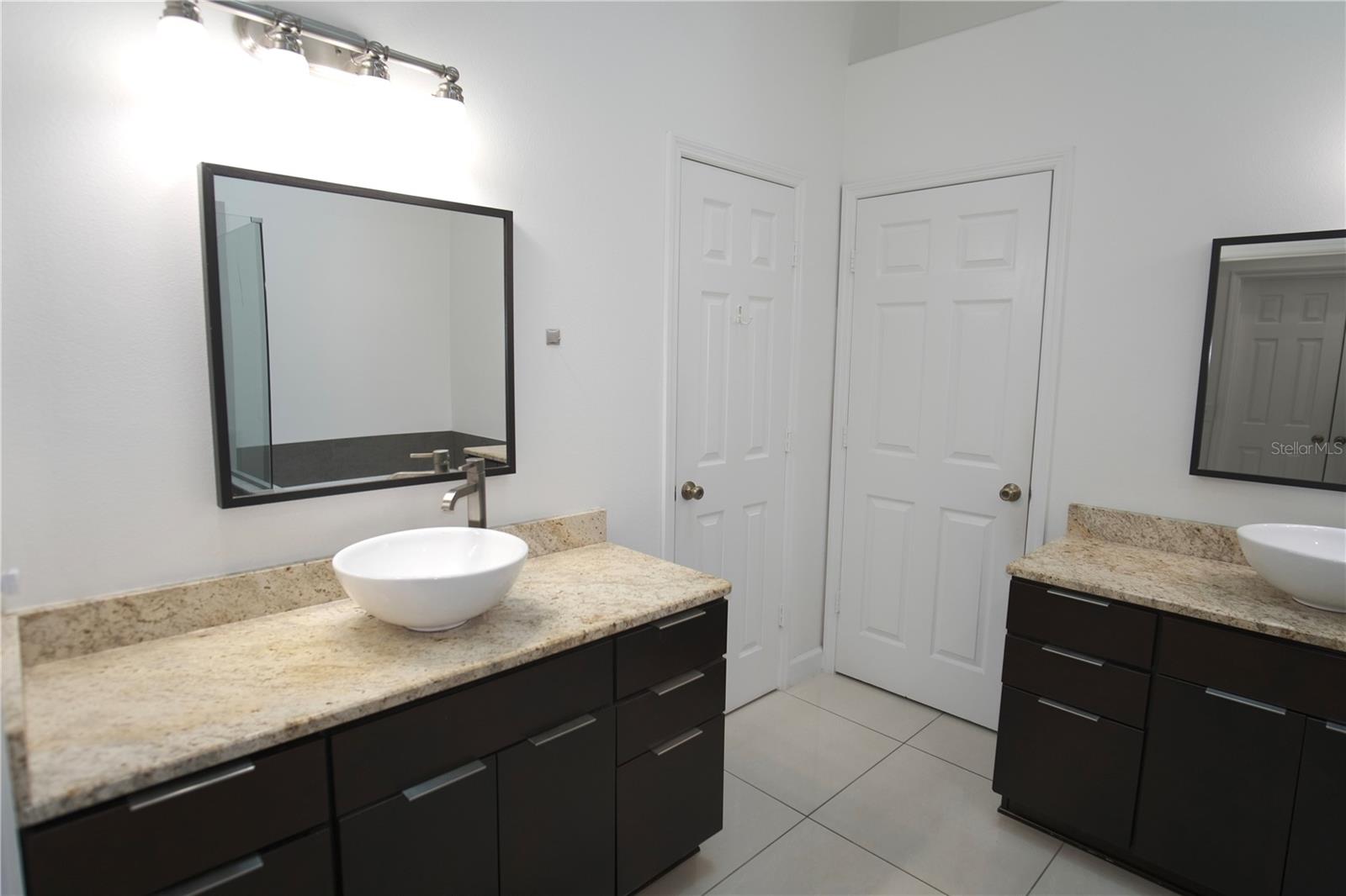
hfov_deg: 90.0
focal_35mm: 18
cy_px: 448
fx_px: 673
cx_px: 673
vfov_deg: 67.4
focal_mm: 12
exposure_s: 1/125
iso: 320
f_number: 2.8
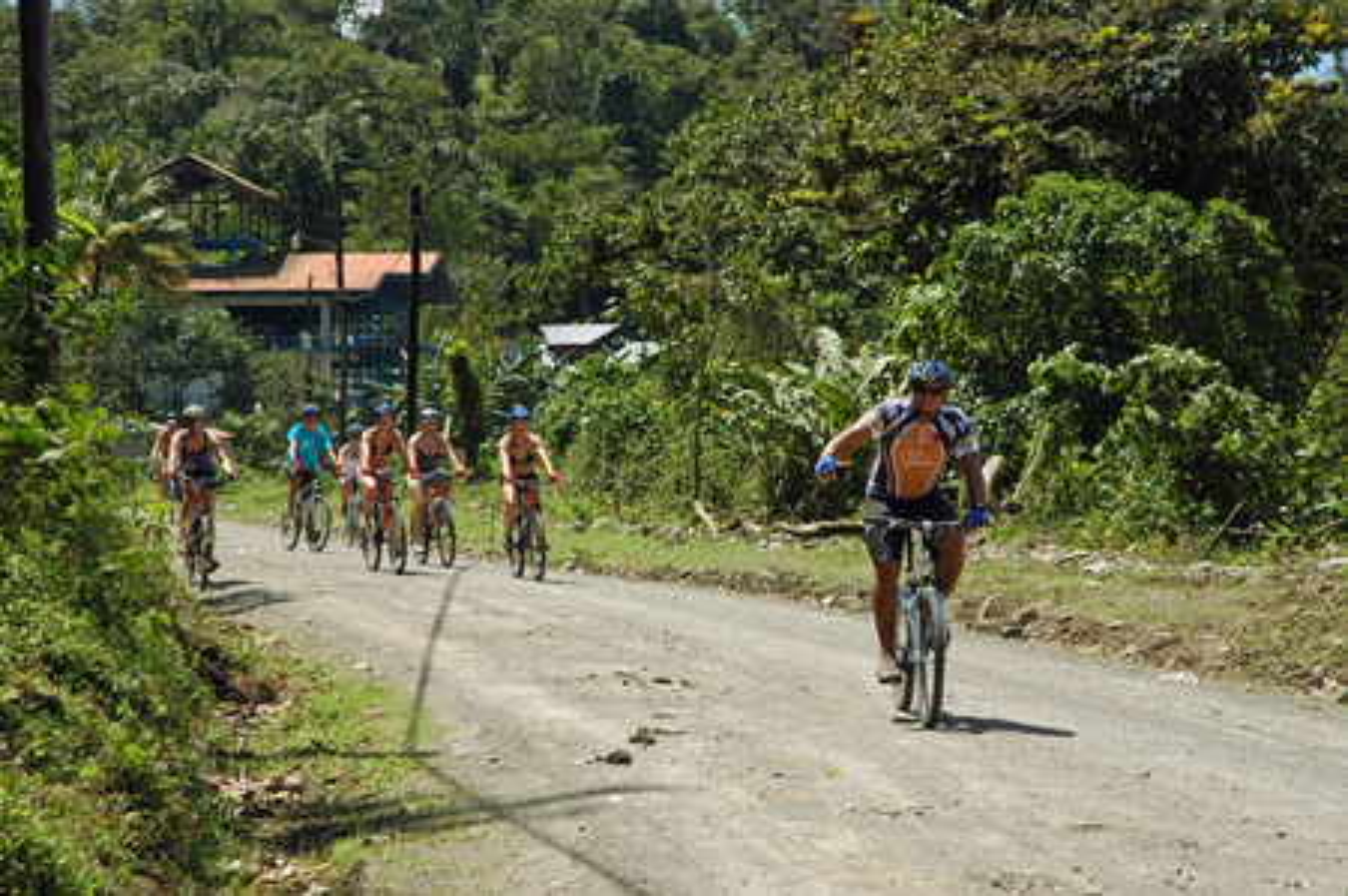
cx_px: 674
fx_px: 3927
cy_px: 448
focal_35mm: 105
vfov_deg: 13.0
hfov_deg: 19.5
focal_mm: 70
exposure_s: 1/500
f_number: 10
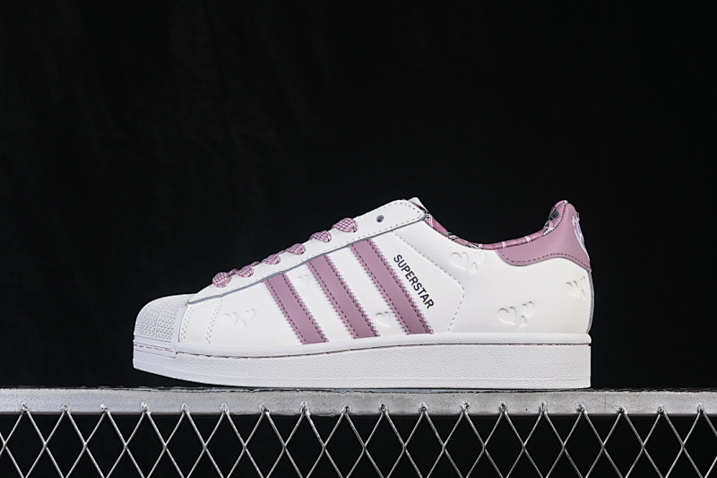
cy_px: 239
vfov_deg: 18.2
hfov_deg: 27.0
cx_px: 358
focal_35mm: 75
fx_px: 1493
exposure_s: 1/80
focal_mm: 50
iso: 160
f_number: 8
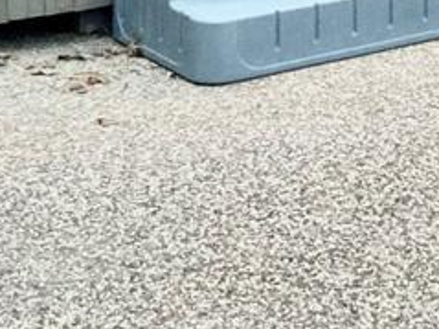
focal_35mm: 120
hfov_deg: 15.8
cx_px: 516
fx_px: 1521
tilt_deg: -5.4
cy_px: -252
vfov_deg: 11.5
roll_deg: -0.9
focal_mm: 3.99
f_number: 1.8
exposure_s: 1/49
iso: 320
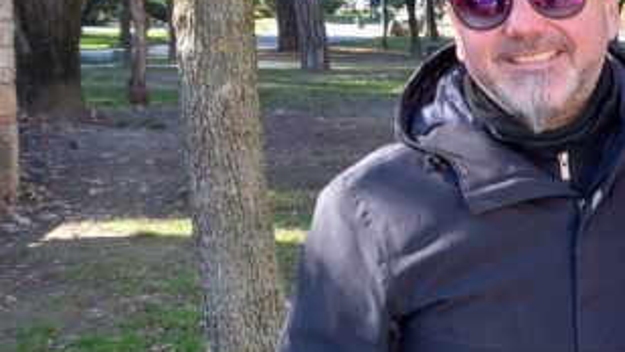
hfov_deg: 26.2
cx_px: 728
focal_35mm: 73
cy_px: 182
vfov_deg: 16.5
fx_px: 1210
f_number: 1.8
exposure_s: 1/100
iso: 40
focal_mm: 4
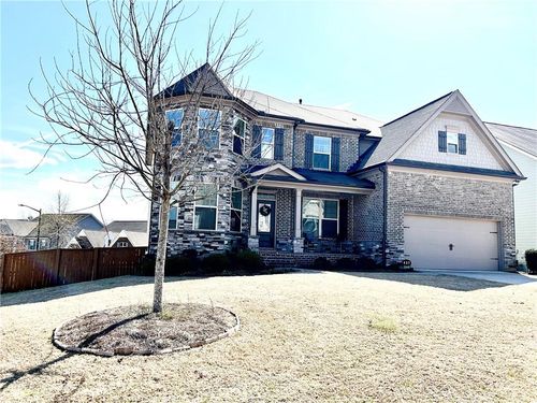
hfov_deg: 67.3
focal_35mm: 26
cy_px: 202
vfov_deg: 53.1
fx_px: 403
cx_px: 268
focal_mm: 5.7
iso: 50
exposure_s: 1/4444
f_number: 1.5
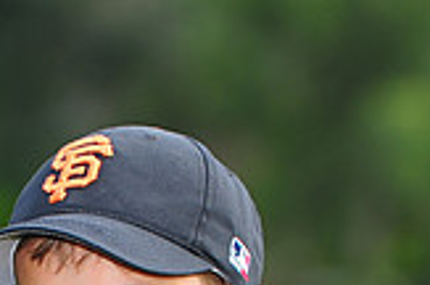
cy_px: 488
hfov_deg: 3.5
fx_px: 7010
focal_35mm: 588
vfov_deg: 2.3
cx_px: 90
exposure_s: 1/1000
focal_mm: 165
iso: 400
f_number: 4.5
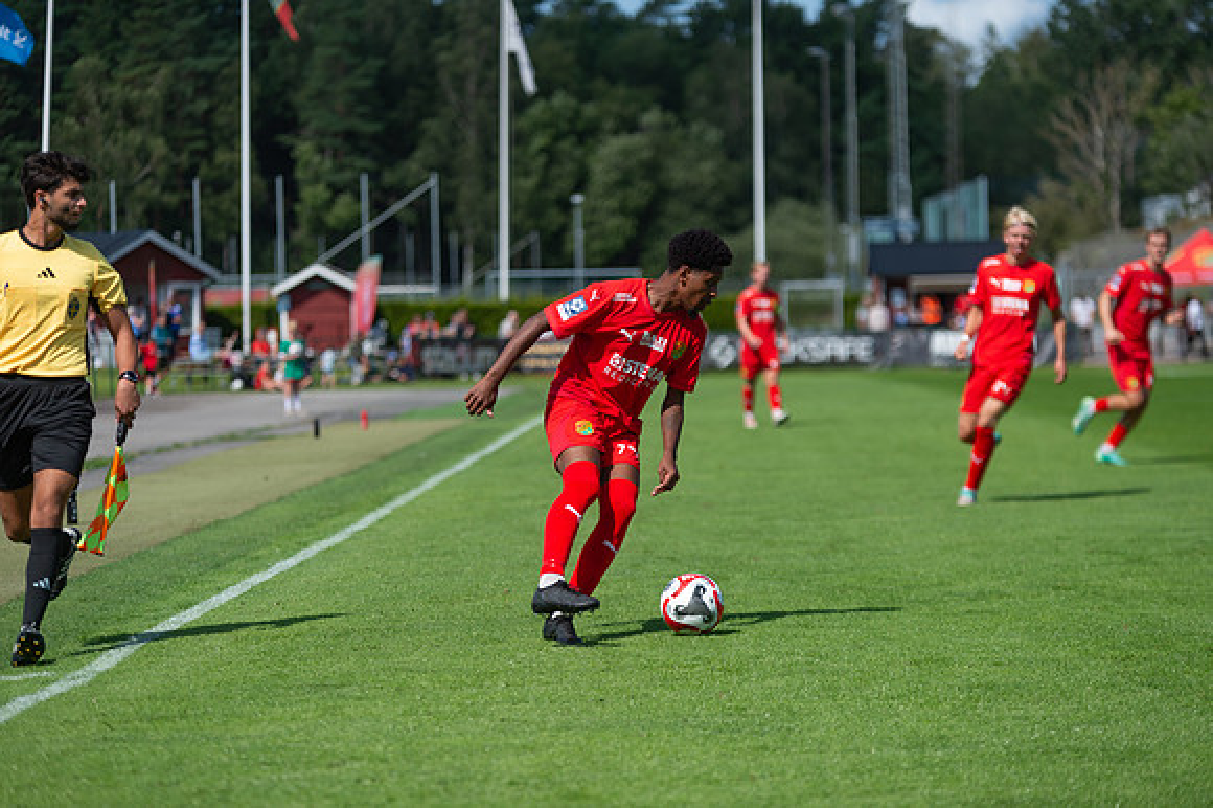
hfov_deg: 15.8
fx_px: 4378
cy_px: 404
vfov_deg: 10.5
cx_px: 606
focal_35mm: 130
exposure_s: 1/2500
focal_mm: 130
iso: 100
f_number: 3.2
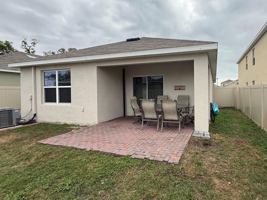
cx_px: 173
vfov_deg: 68.6
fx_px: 147
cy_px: 93
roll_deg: +0.4
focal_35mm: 19
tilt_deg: -1.0
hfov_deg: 82.4
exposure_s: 1/1087
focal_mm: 2.22
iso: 50
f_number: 2.2
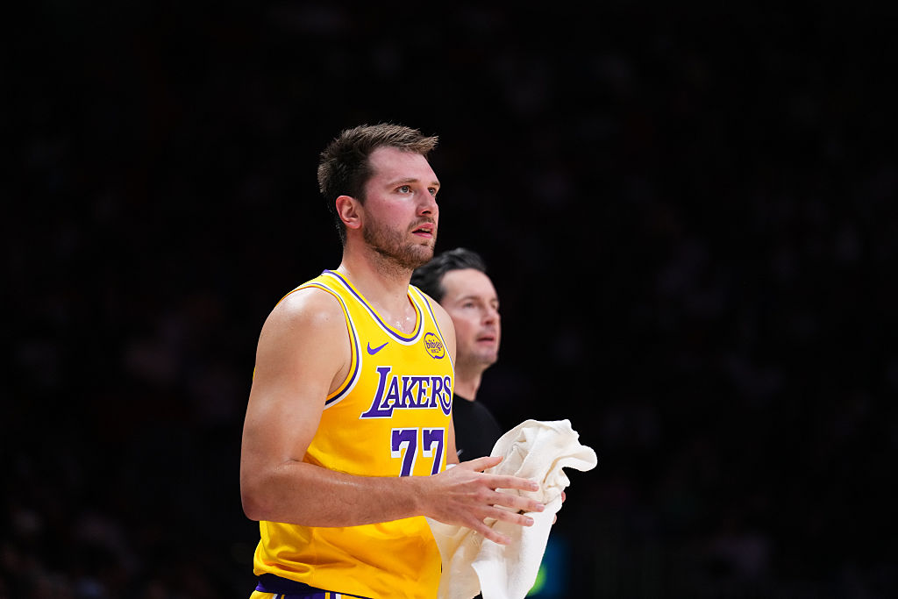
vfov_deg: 6.9
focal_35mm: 200
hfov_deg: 10.3
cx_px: 449
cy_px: 300
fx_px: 4989
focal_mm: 200
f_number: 2.8
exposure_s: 1/2000
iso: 4000
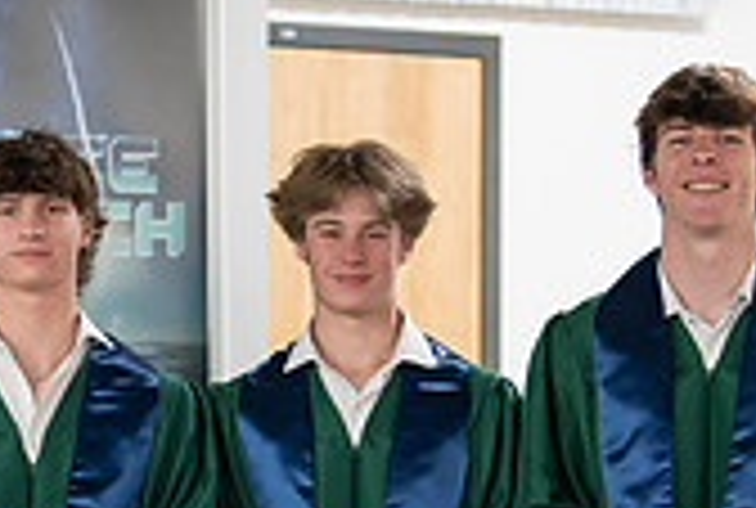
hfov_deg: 10.9
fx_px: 3959
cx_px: 370
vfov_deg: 7.3
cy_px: 594
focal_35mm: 188
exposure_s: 1/320
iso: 800
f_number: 1.2
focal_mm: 50
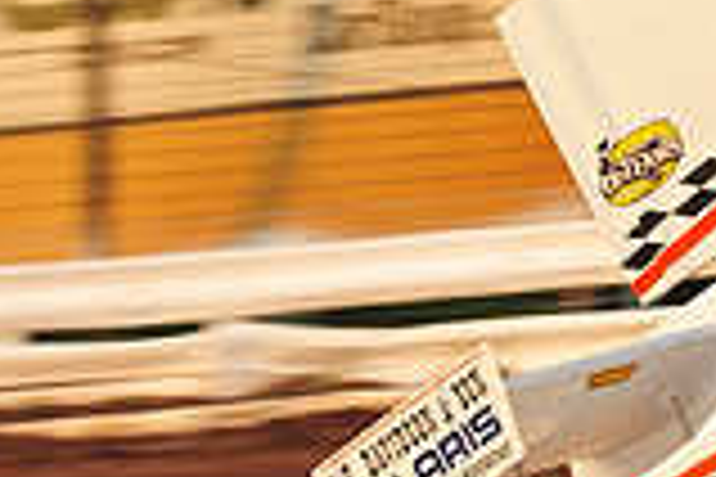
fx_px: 11236
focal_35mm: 565
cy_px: 76
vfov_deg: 2.4
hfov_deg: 3.6
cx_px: 1180
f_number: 9
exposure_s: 1/320
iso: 500
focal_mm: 155
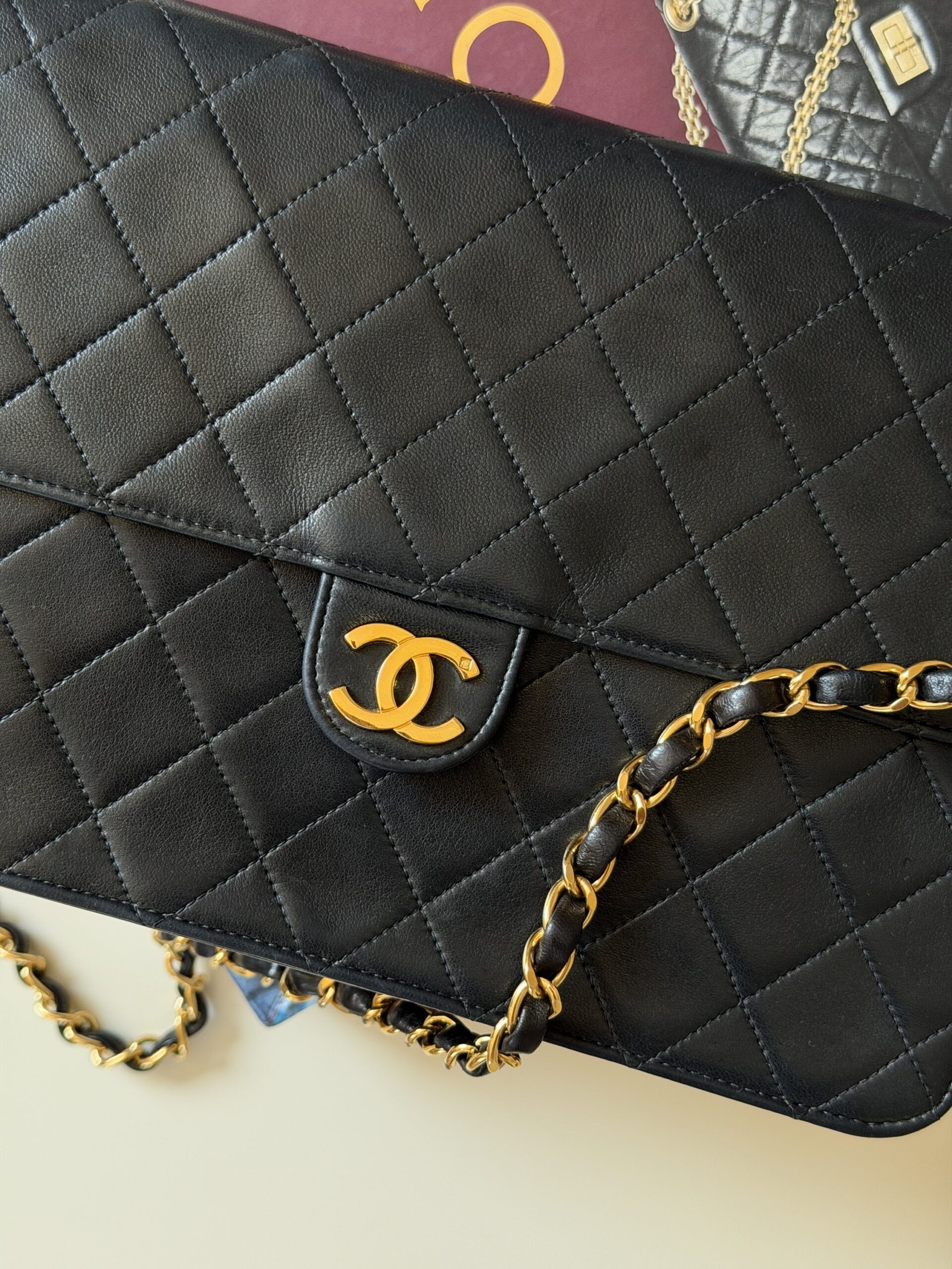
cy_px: 634
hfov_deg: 30.3
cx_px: 476
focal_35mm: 48
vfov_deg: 39.7
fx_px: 1760
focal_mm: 6.76
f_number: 1.78
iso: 100
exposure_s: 1/94
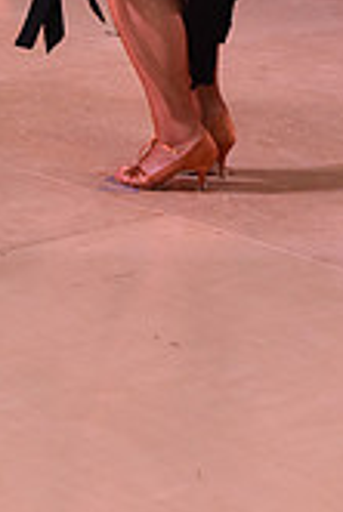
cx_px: -104
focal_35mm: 140
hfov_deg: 9.6
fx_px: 1997
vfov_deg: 13.6
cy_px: -296
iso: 2500
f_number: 7.1
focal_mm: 40
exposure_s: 1/320
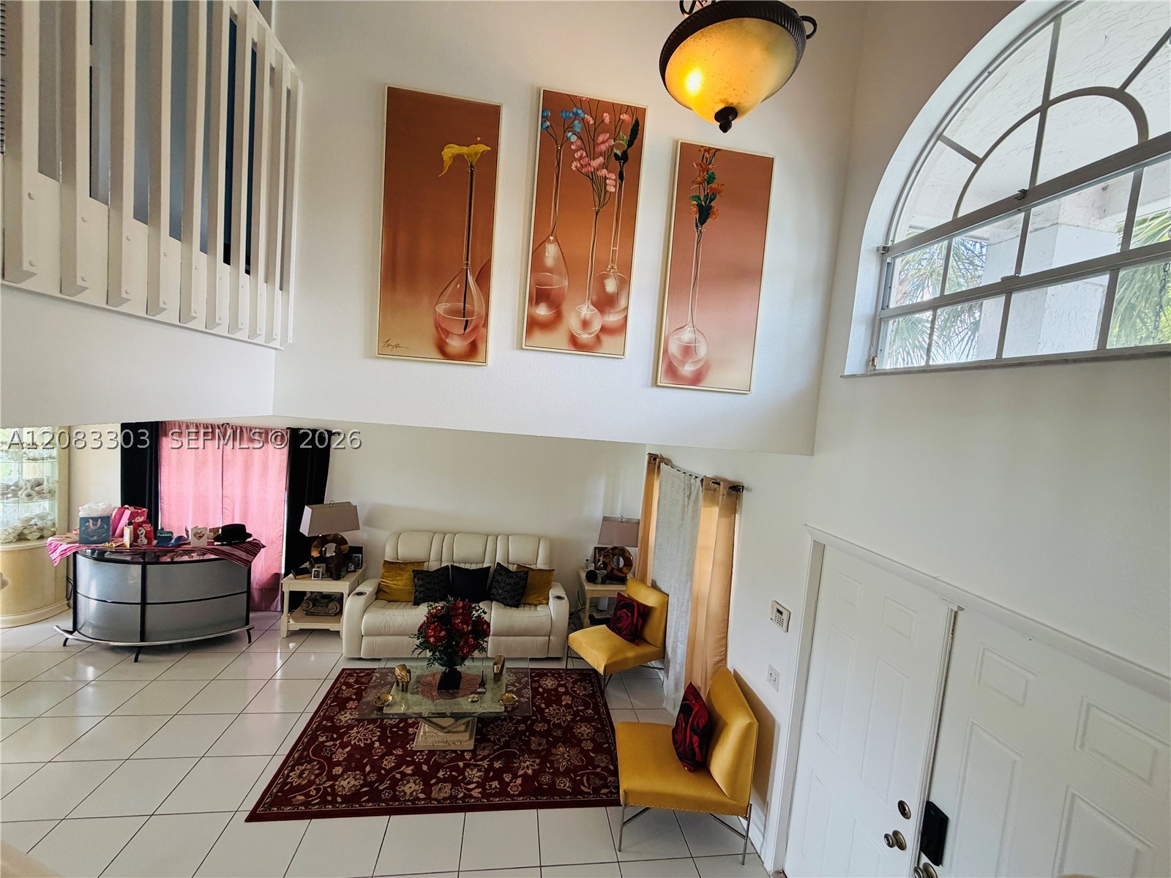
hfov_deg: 102.1
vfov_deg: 85.7
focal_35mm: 14
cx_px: 586
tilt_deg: -4.1
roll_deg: -4.9
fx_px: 474
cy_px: 439
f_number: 2.2
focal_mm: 2.22
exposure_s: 1/120
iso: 200
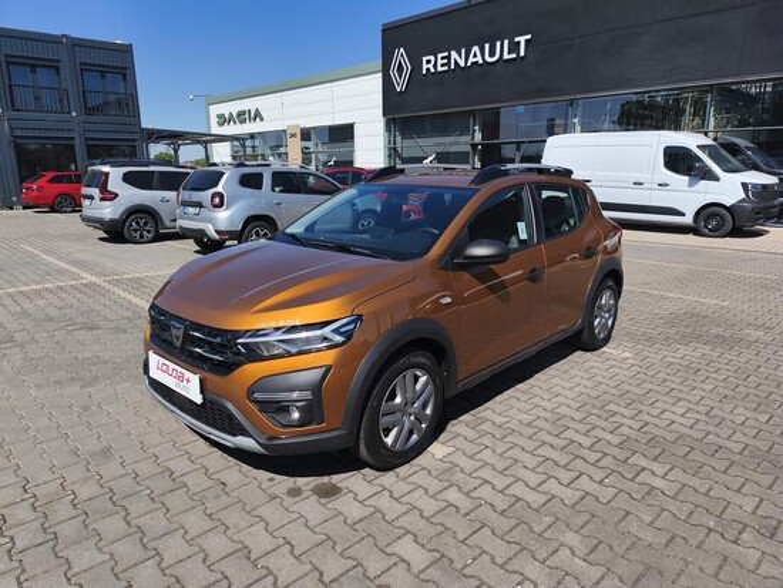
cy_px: 294
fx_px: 520
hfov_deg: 73.9
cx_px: 392
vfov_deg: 58.9
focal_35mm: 23
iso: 50
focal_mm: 6.14
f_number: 1.65
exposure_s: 1/1594
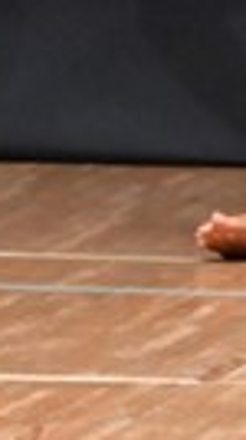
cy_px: -364
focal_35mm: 1726
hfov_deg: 0.7
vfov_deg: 1.3
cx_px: 179
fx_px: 20091
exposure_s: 1/400
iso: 8000
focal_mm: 190
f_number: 5.6
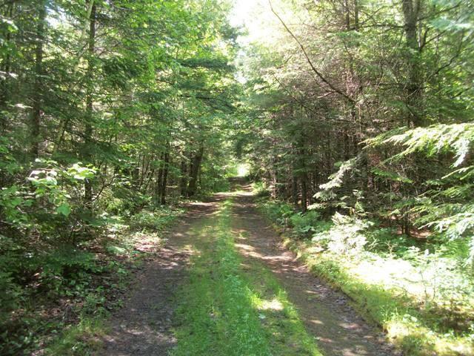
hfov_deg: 56.8
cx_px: 237
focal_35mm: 32
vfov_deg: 44.2
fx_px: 438
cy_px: 178
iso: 80
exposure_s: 1/60
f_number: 2.9
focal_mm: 5.7
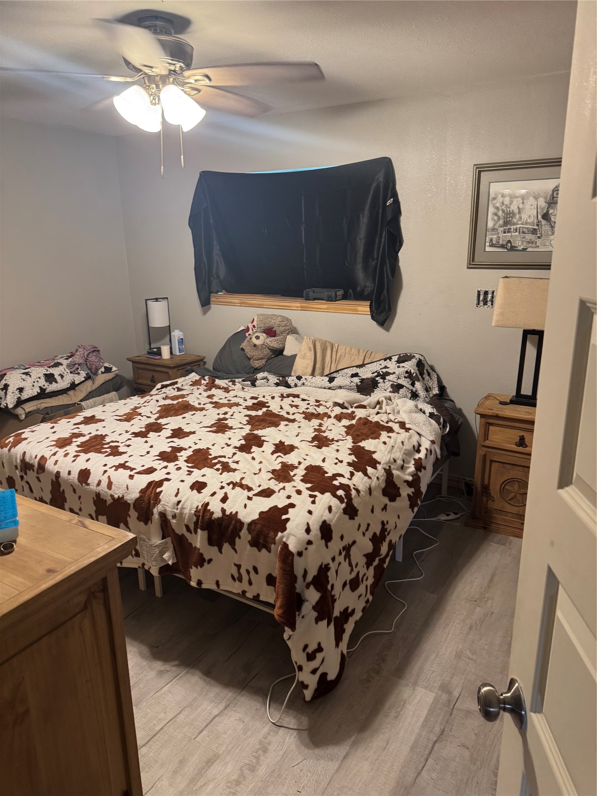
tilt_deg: -15.4
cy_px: 398
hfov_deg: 56.8
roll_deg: +0.2
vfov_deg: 71.6
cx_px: 298
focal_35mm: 24
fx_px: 552
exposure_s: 1/60
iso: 250
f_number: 1.78
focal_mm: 6.76
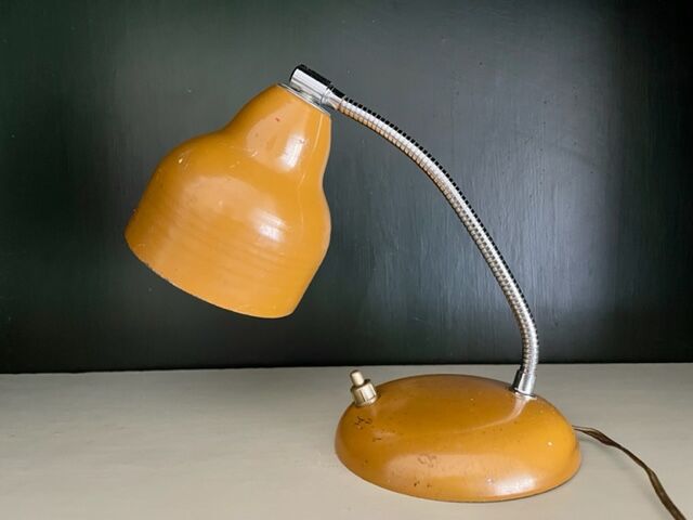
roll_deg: +1.8
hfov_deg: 67.3
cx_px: 346
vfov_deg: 53.1
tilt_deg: -4.4
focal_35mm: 26
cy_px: 260
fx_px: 521
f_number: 1.6
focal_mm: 4.2
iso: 800
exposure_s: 1/30
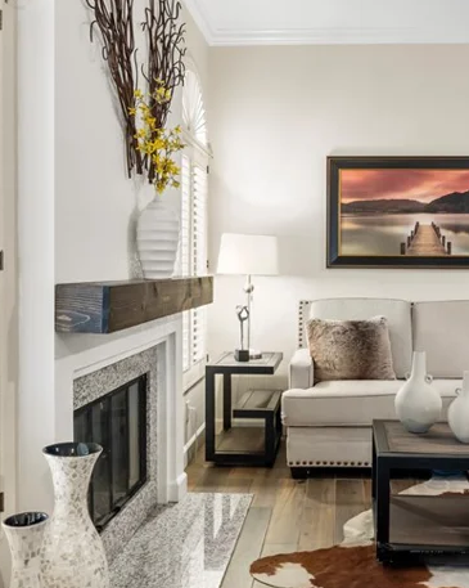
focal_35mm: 40
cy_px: 270
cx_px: 311
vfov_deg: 45.8
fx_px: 695
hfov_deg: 36.9
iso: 400
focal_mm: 19
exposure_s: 2.5
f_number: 8
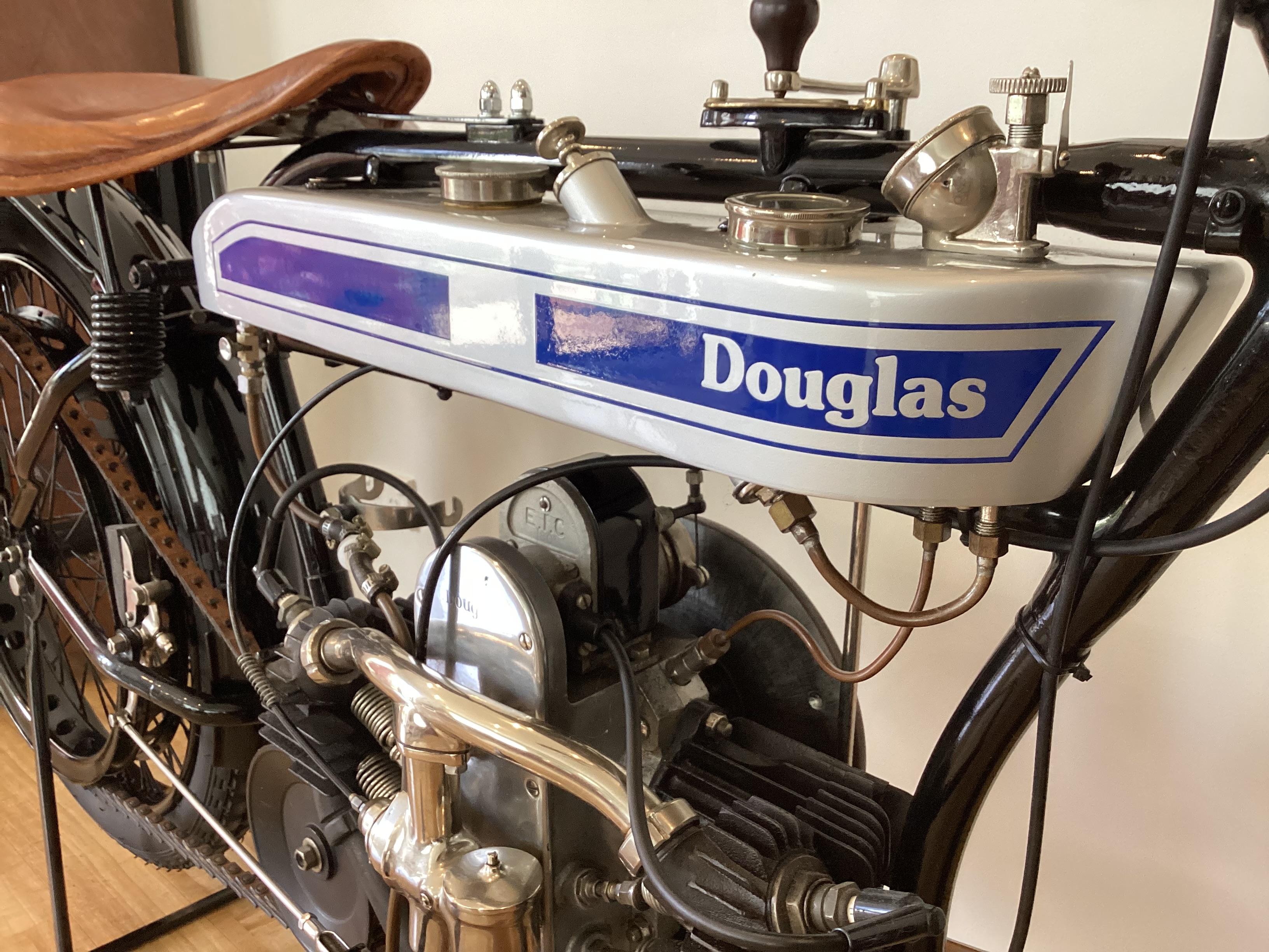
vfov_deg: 45.4
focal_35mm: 31
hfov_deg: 58.4
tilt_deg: -17.0
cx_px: 634
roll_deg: +1.4
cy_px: 476
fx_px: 1136
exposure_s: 1/60
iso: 200
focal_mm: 3.3
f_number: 2.4
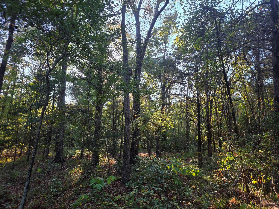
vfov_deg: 58.9
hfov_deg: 73.9
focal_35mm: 23
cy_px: 104
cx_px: 140
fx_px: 185
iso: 40
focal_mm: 6.3
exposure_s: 1/180
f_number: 1.7
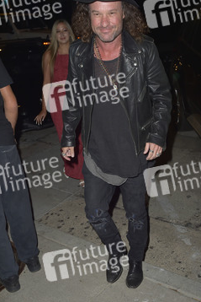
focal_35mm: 38
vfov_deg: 50.6
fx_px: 318
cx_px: 111
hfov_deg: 35.1
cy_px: 135
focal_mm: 34
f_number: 6.3
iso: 400
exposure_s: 1/250
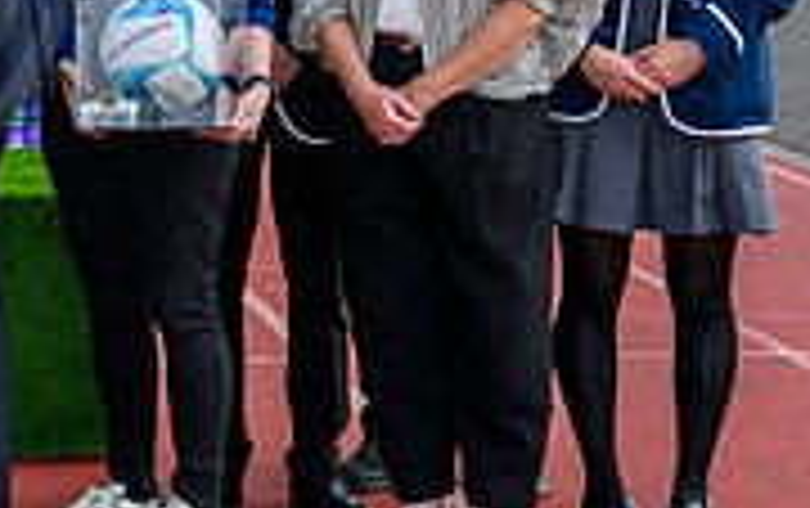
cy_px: -161
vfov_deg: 7.5
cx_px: -245
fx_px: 3846
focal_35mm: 174
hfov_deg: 11.7
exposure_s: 1/125
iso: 200
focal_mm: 48
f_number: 10
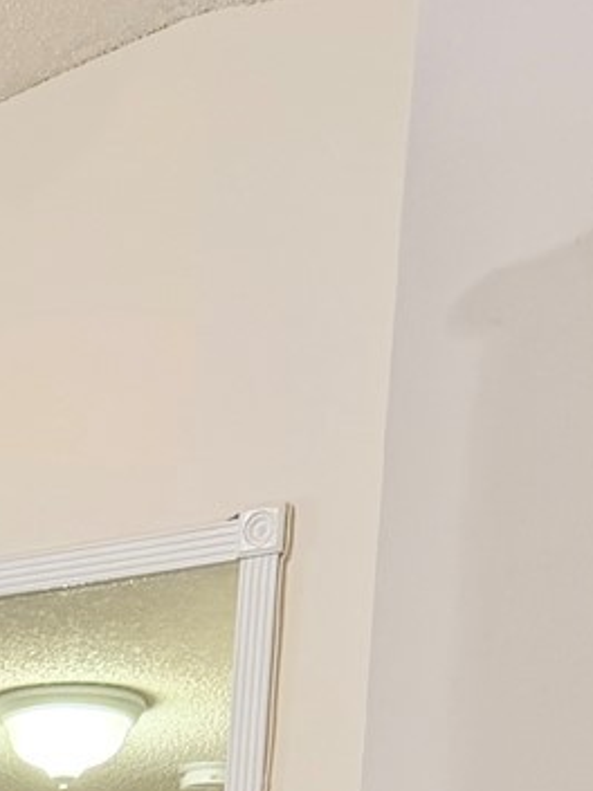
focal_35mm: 109
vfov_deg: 14.3
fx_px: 2490
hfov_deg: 12.6
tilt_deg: -9.1
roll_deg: -1.7
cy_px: 1688
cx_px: -416
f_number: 1.78
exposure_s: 1/60
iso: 125
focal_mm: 6.76
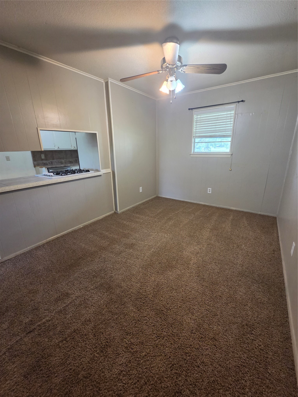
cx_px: 149
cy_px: 198
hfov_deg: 89.9
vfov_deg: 106.2
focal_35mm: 13
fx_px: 149
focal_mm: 2.2
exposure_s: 1/60
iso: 500
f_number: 2.2
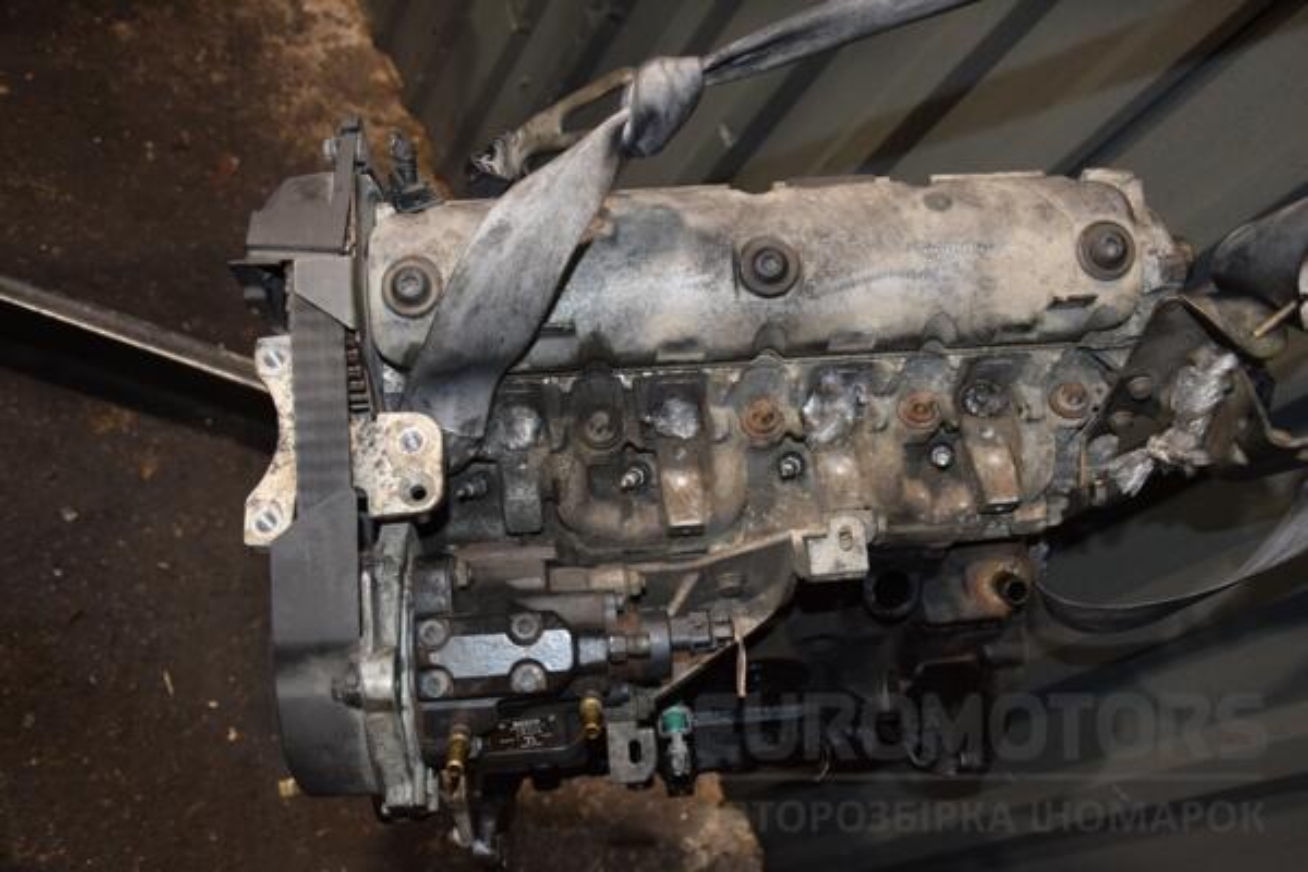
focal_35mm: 32
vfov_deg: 41.7
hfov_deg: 59.5
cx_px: 654
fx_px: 1144
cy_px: 436
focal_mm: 21
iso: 800
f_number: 5
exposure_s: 1/60
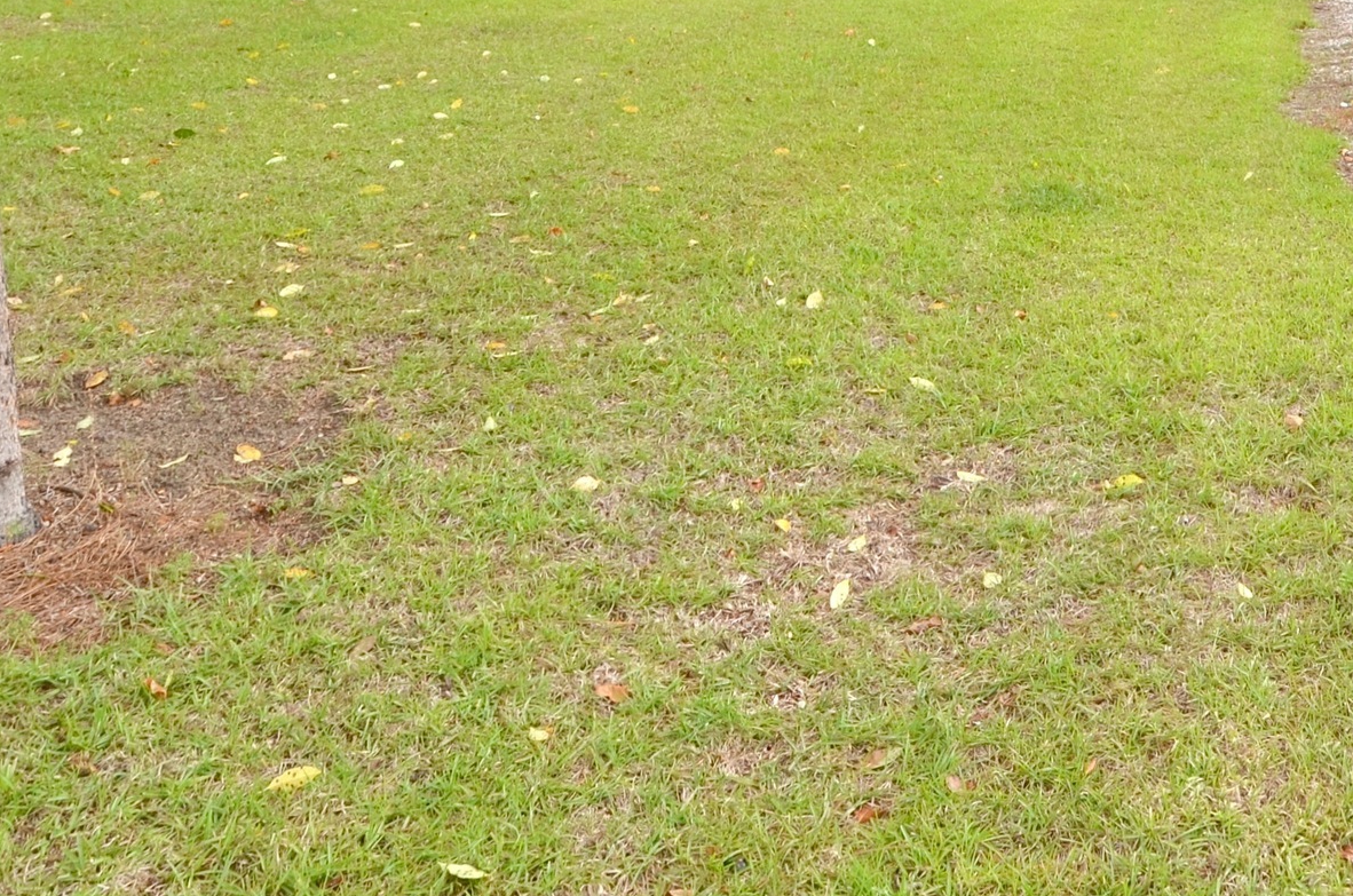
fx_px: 1463
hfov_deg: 47.7
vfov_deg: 30.0
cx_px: 1024
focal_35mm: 39
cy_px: -128
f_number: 9
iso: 200
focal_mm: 10
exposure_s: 1/15
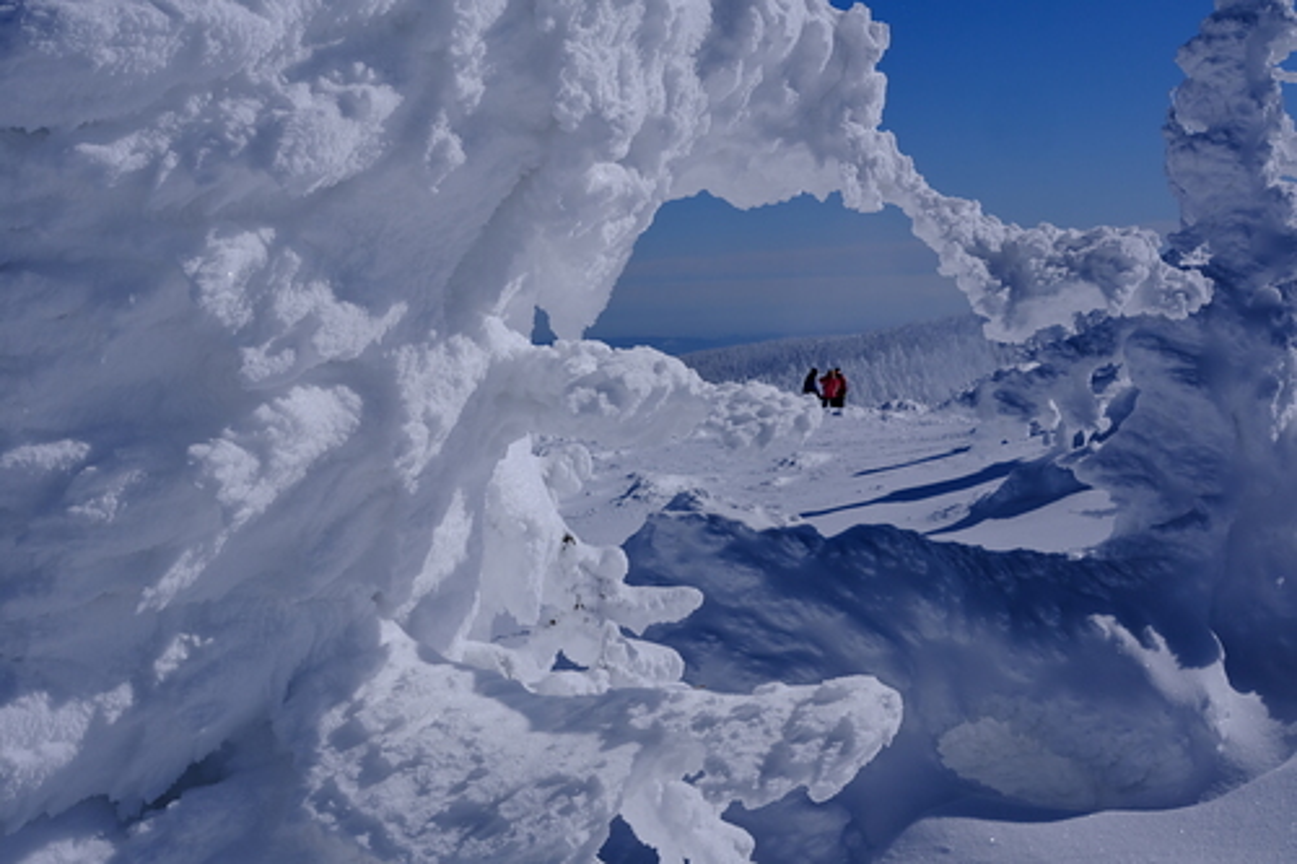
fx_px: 1477
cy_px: 432
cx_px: 648
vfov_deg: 32.6
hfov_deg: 47.4
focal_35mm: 41
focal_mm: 27
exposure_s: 1/2400
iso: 250
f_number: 11
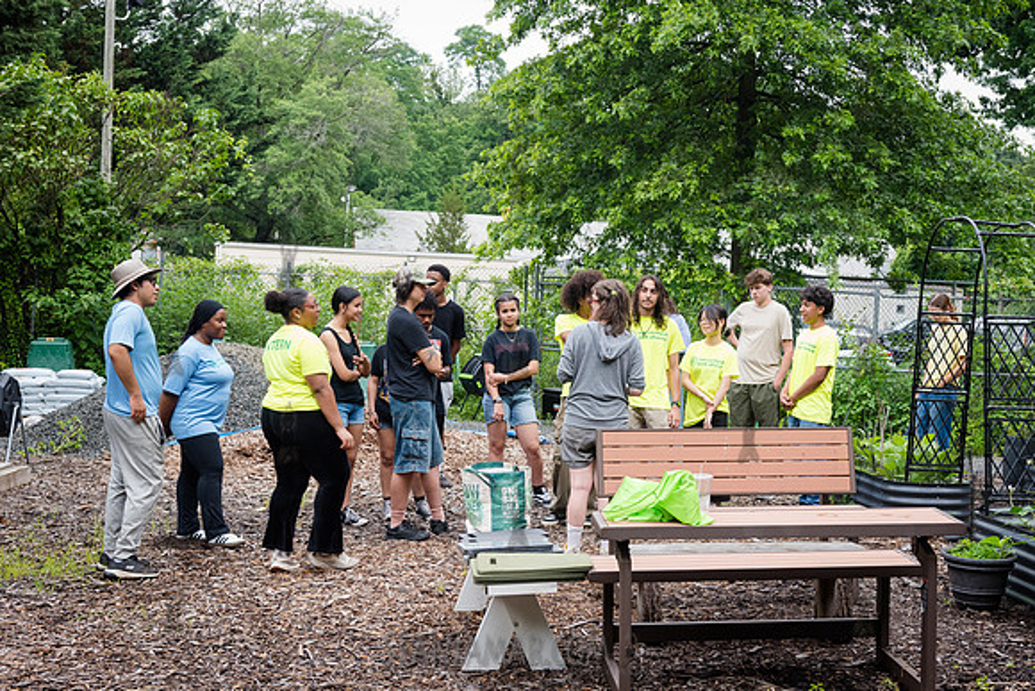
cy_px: 352
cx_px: 608
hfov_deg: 37.3
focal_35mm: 53
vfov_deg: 25.5
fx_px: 1528
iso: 640
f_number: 4.5
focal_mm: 45
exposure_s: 1/500
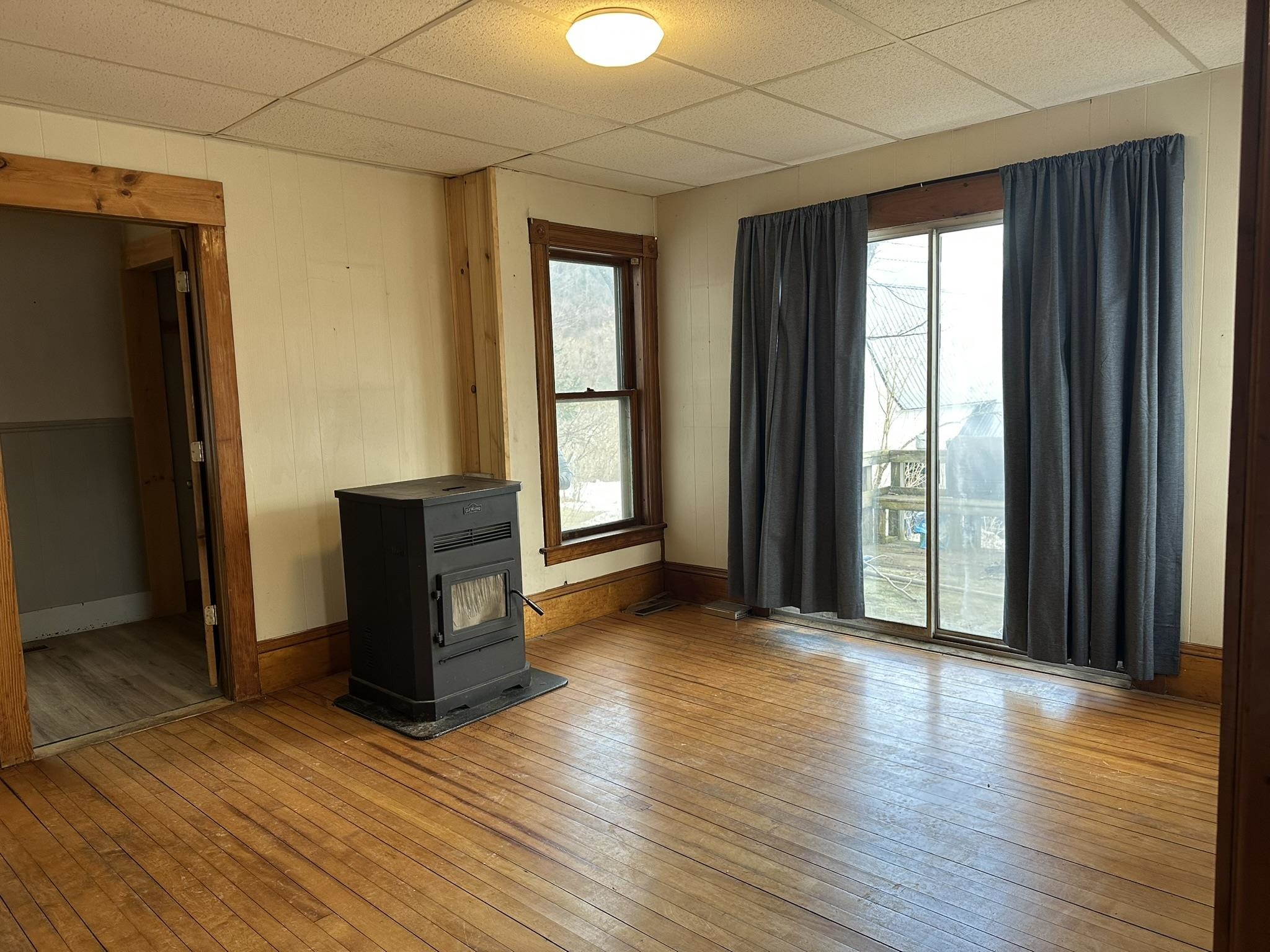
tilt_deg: -6.4
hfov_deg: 71.6
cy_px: 476
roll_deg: +1.8
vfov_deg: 56.8
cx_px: 635
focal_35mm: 24
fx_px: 881
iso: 125
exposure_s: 1/120
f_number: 1.78
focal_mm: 6.86
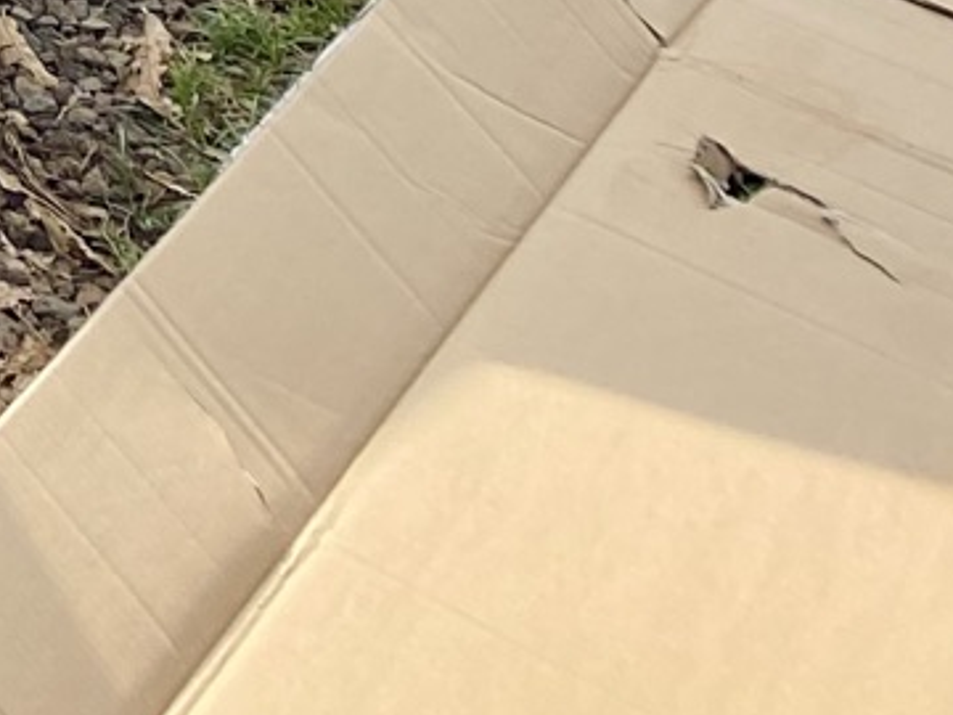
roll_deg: -1.2
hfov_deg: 11.2
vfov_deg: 8.7
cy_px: -1247
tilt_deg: -10.1
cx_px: -1339
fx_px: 4075
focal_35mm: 148
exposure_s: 1/1808
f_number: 1.8
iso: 32
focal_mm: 4.25
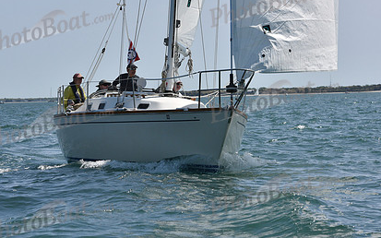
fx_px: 1485
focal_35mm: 143
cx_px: 162
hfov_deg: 14.6
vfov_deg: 9.2
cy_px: 64
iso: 320
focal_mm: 100
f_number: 7.1
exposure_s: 1/800
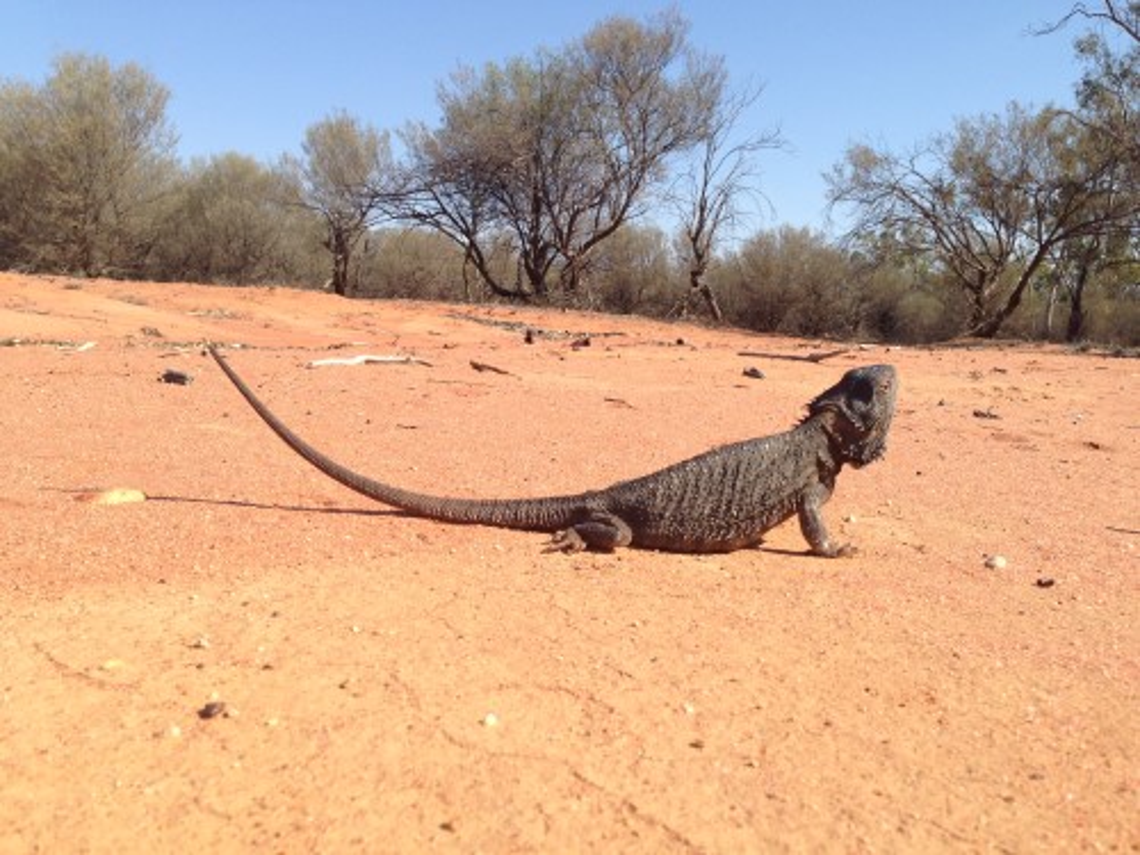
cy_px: 428
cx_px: 570
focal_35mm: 33
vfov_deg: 42.9
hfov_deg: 55.4
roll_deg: -2.6
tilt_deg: -6.4
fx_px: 1087
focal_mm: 4.12
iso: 50
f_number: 2.4
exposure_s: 1/1355
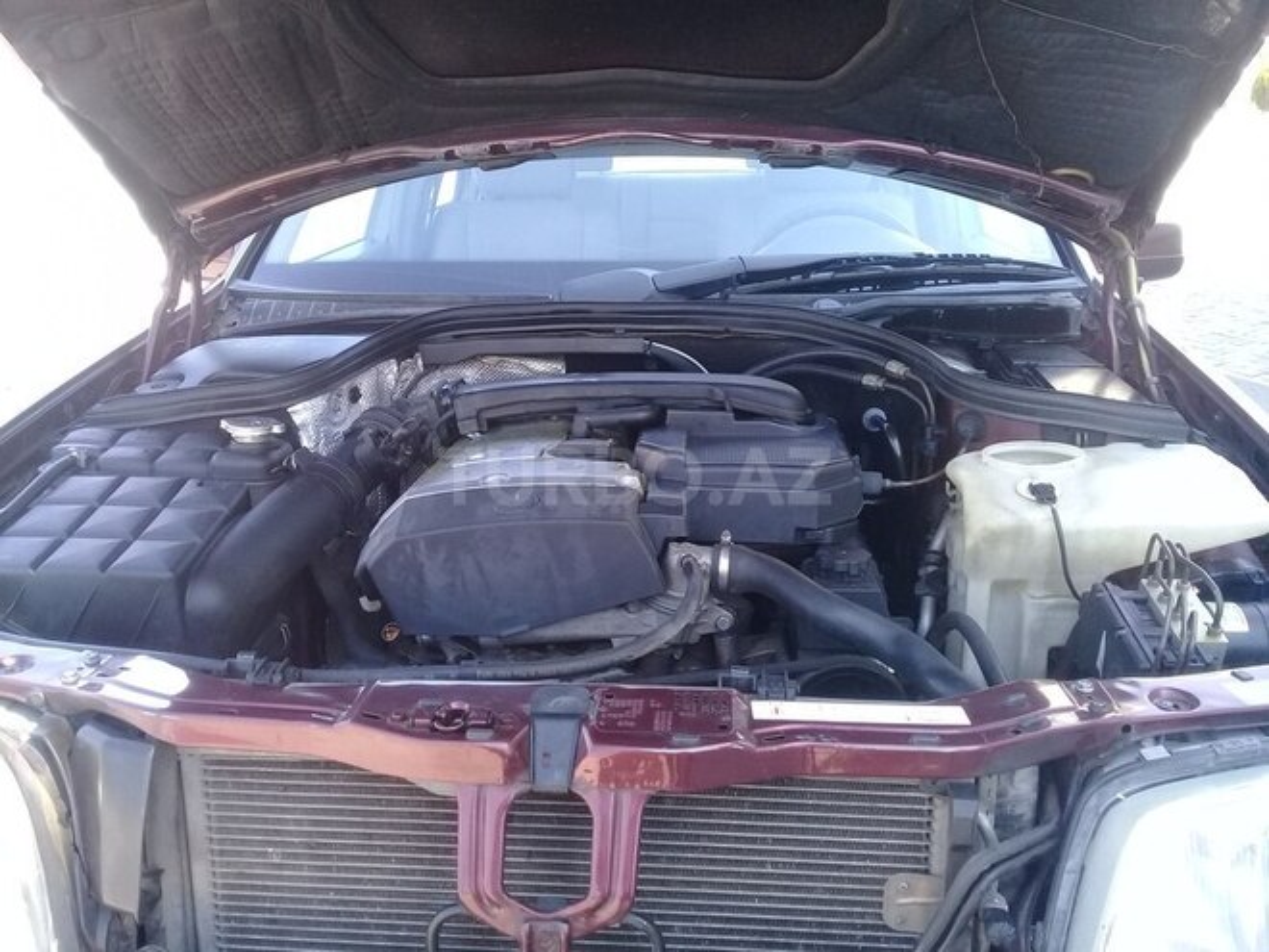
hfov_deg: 58.4
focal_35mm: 31
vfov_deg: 45.4
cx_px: 634
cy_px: 476
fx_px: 1136
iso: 64
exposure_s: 1/100
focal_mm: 3.3
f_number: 2.2
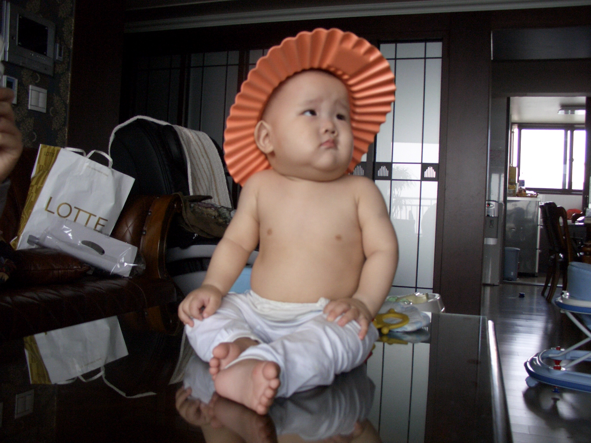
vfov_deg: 42.9
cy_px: 222
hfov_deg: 55.4
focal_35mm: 33
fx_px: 563
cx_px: 296
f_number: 2.8
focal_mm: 7.1
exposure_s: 1/80
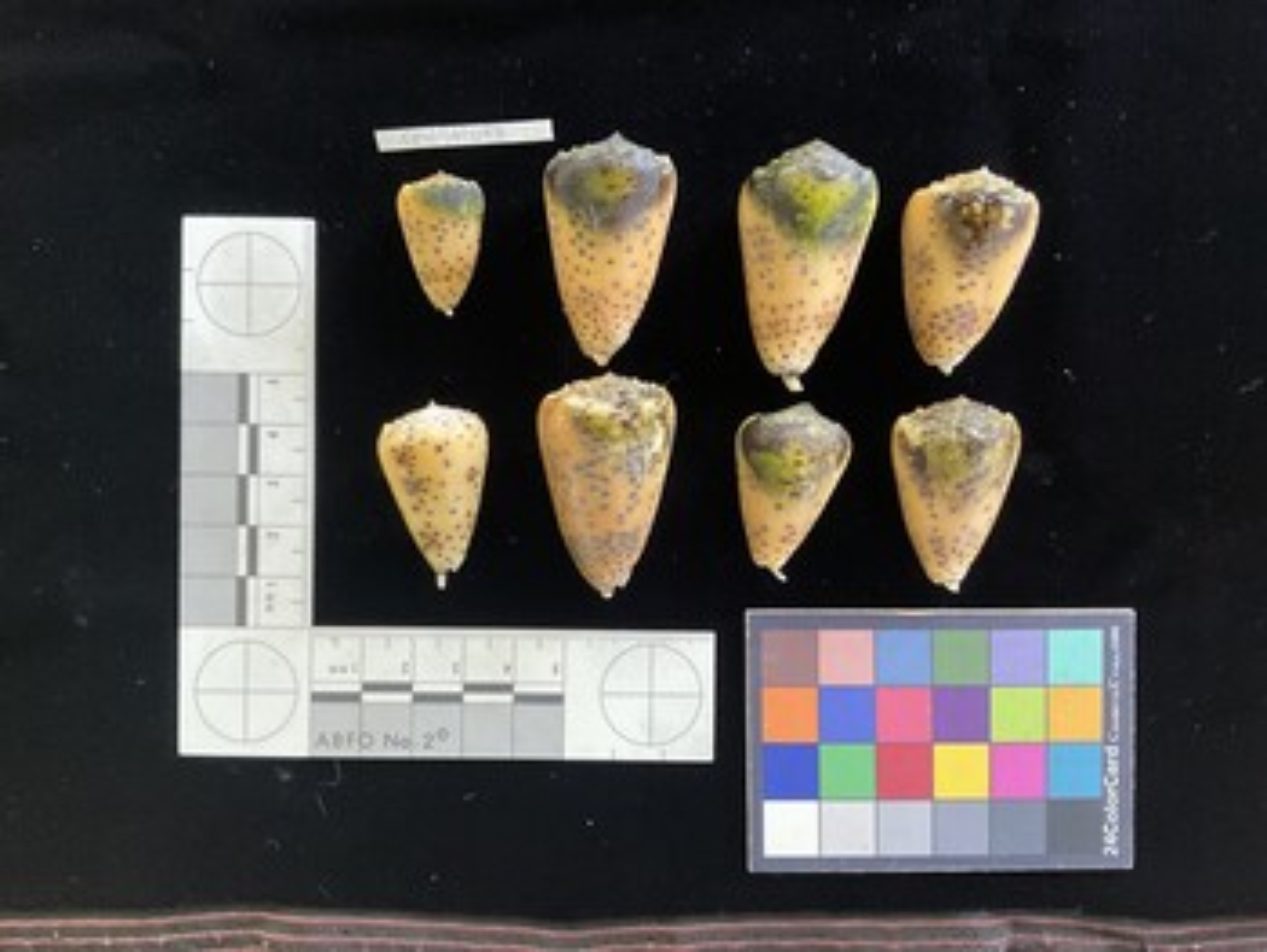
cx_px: 634
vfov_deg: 48.3
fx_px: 1062
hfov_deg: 61.6
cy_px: 476
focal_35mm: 29
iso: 250
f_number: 1.8
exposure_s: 1/60
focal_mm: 3
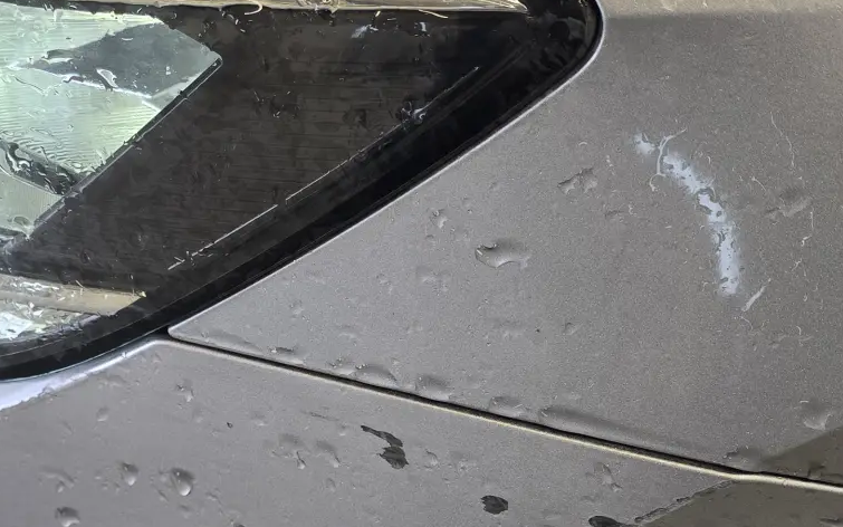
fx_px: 1425
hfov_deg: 32.5
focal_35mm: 62
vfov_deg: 20.8
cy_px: 382
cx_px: 231
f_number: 1.7
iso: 200
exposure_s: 1/100
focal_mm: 6.3
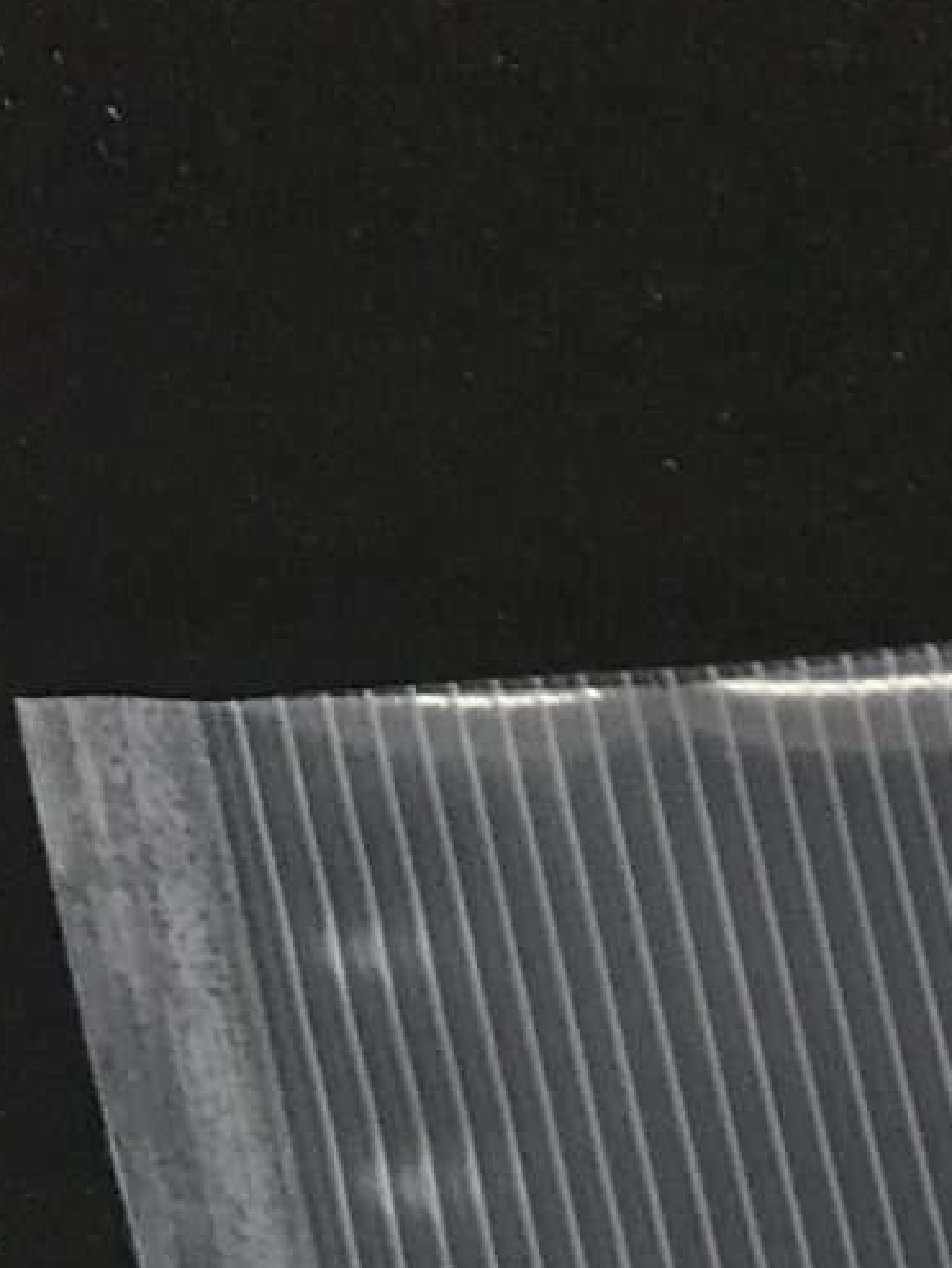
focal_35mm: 145
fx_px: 5312
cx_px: 2407
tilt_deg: -63.6
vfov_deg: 12.0
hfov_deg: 9.1
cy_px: 2590
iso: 25
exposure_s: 1/50
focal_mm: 3.99
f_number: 1.8
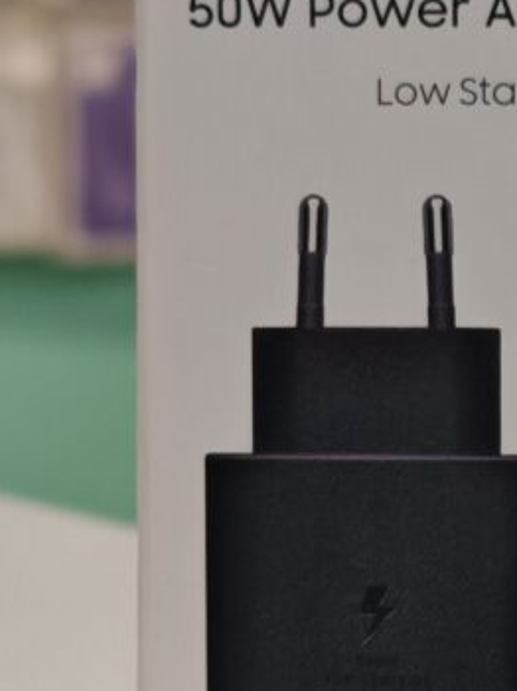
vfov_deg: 9.9
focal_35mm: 199
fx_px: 3968
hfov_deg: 7.4
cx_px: 456
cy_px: 302
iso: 125
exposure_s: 1/100
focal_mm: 6.67
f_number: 1.9
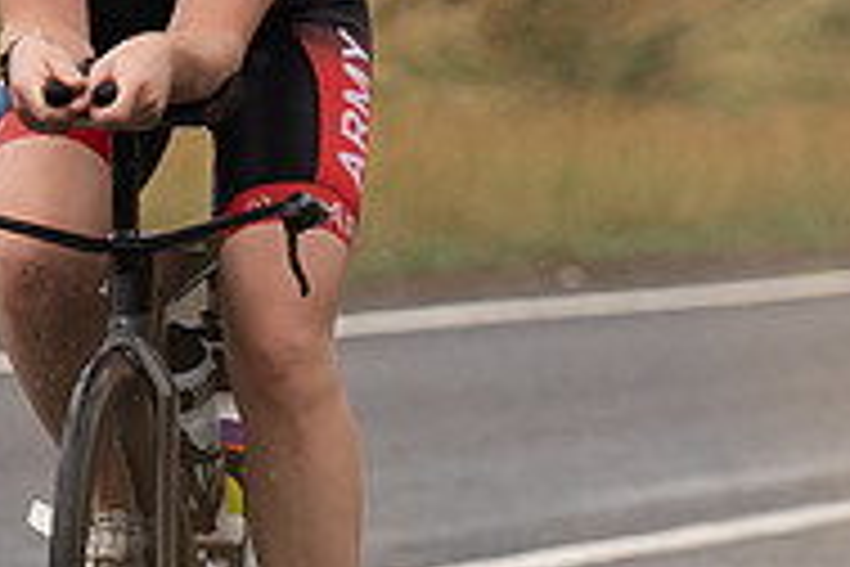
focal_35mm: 1454
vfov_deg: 0.9
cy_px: 529
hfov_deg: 1.4
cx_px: 346
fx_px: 34328
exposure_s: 1/1000
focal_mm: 170
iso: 160
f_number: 4
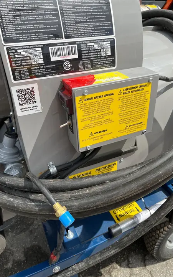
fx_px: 211
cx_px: 100
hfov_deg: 44.4
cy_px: 137
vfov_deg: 66.5
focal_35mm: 28
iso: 50
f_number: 1.6
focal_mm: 5.1
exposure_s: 1/3413
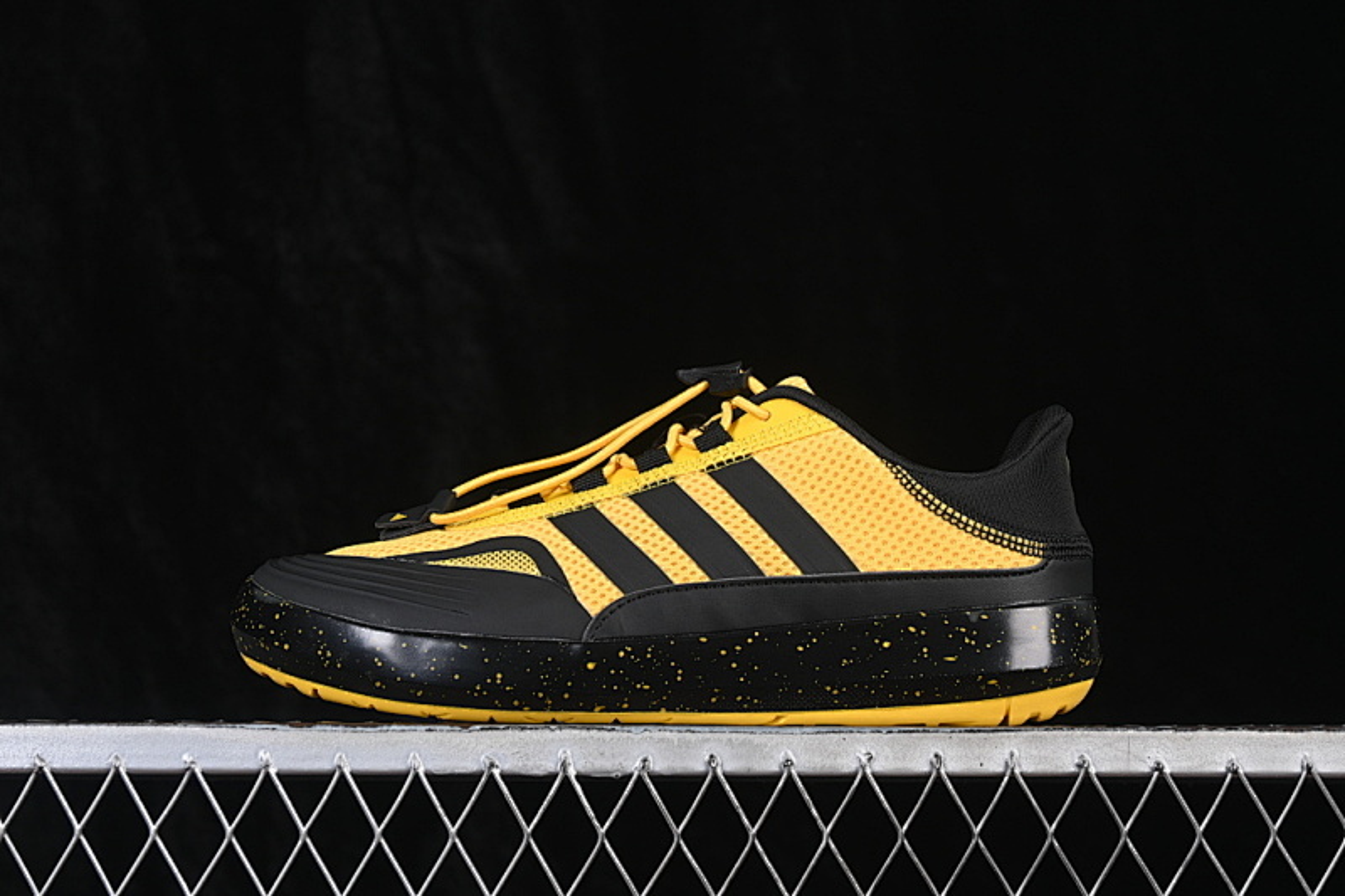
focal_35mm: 75
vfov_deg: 18.2
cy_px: 448
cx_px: 672
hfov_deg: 27.0
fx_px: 2801
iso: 160
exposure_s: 1/60
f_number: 6.3
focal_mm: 50
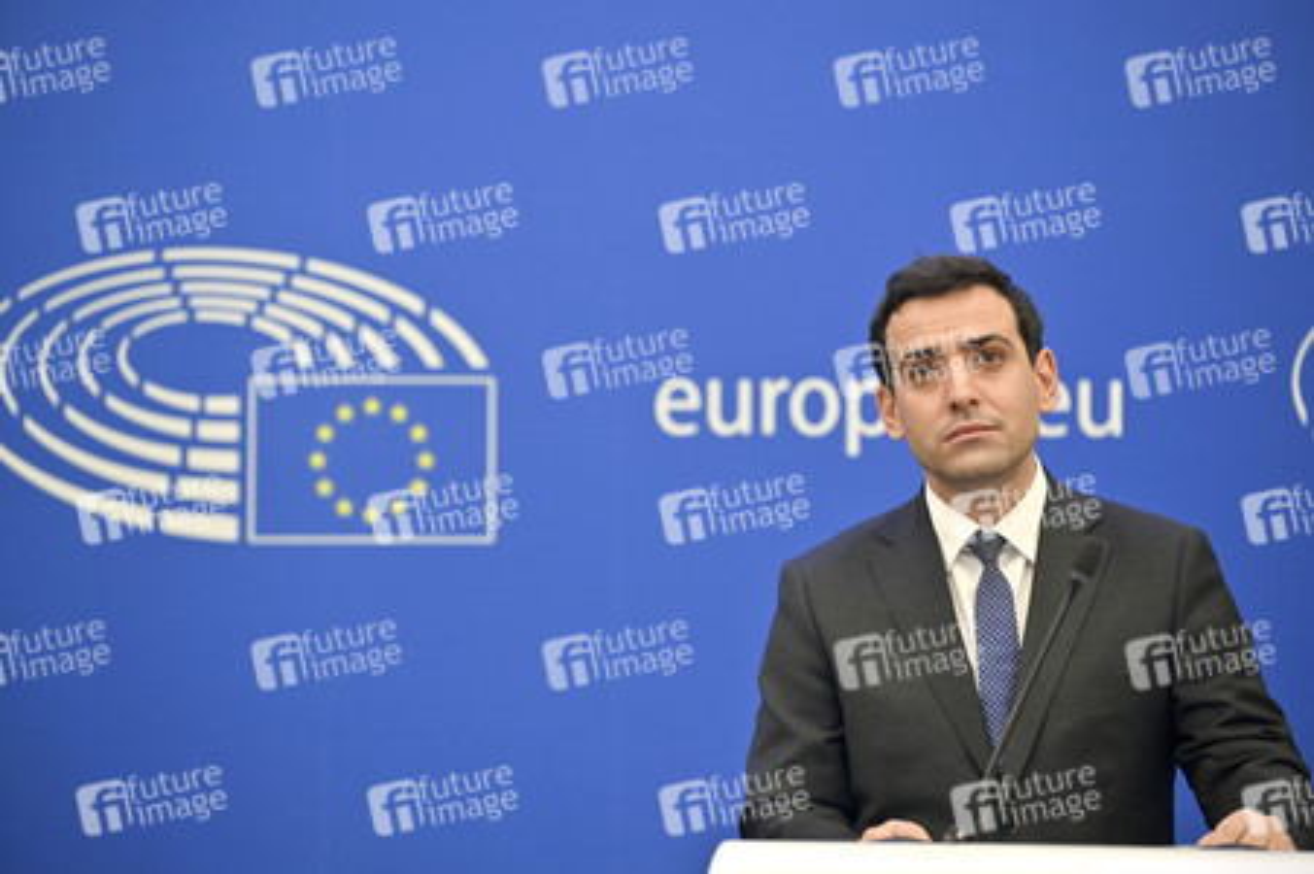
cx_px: 657
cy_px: 437
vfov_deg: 10.1
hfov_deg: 15.2
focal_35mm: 135
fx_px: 4924
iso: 400
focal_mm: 135
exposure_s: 1/100
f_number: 2.8
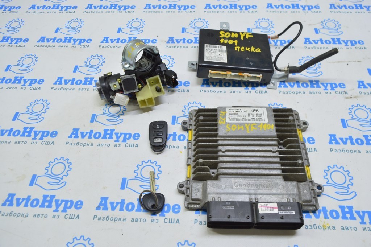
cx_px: 186
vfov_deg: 47.9
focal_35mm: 27
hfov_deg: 67.4
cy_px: 124
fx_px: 278
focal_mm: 18
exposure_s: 1/20
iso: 400
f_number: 5.6
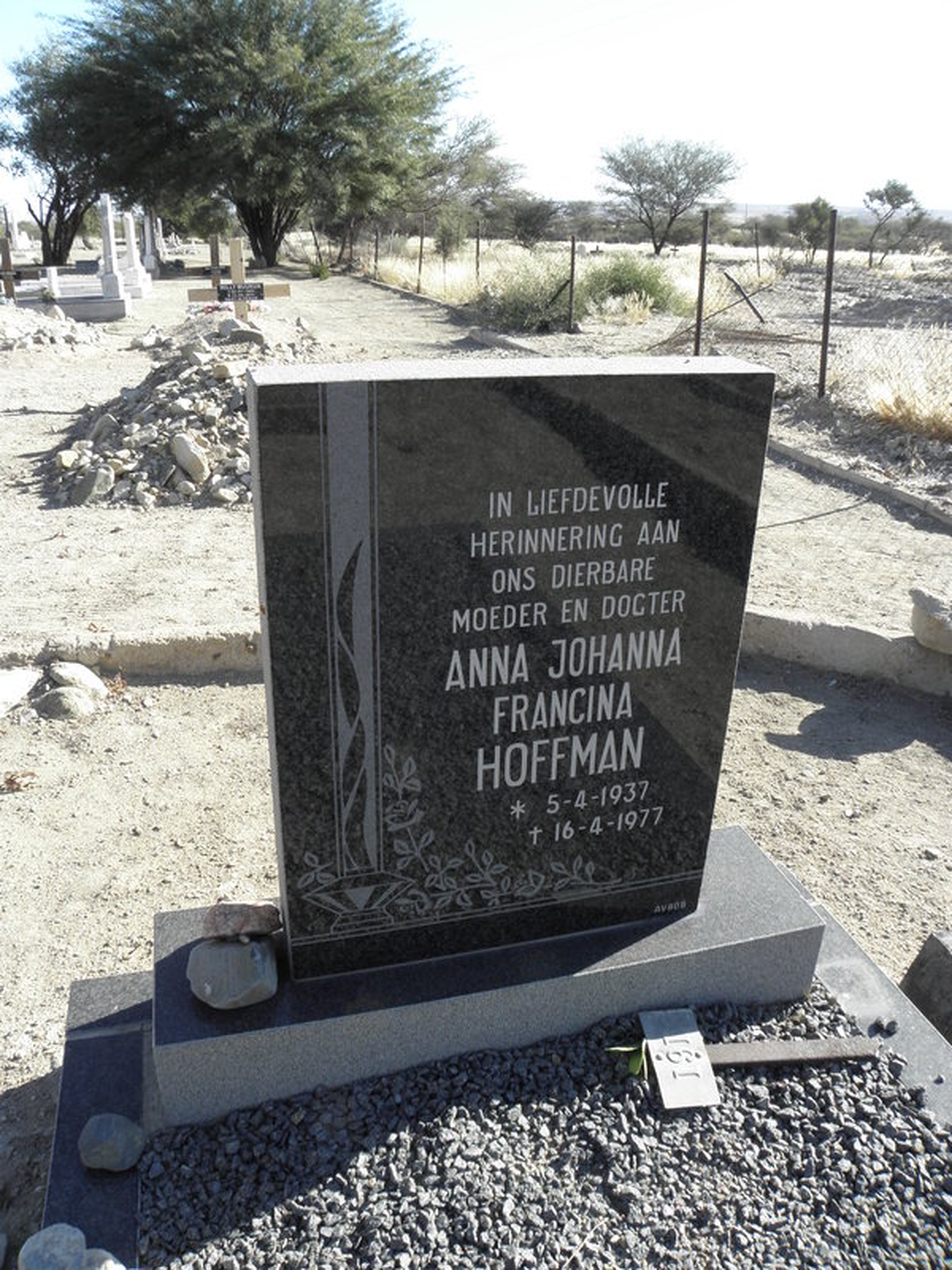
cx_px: 476
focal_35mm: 27
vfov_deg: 65.3
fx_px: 990
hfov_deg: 51.4
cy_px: 635
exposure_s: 1/100
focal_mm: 4.83
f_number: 5.6
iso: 64
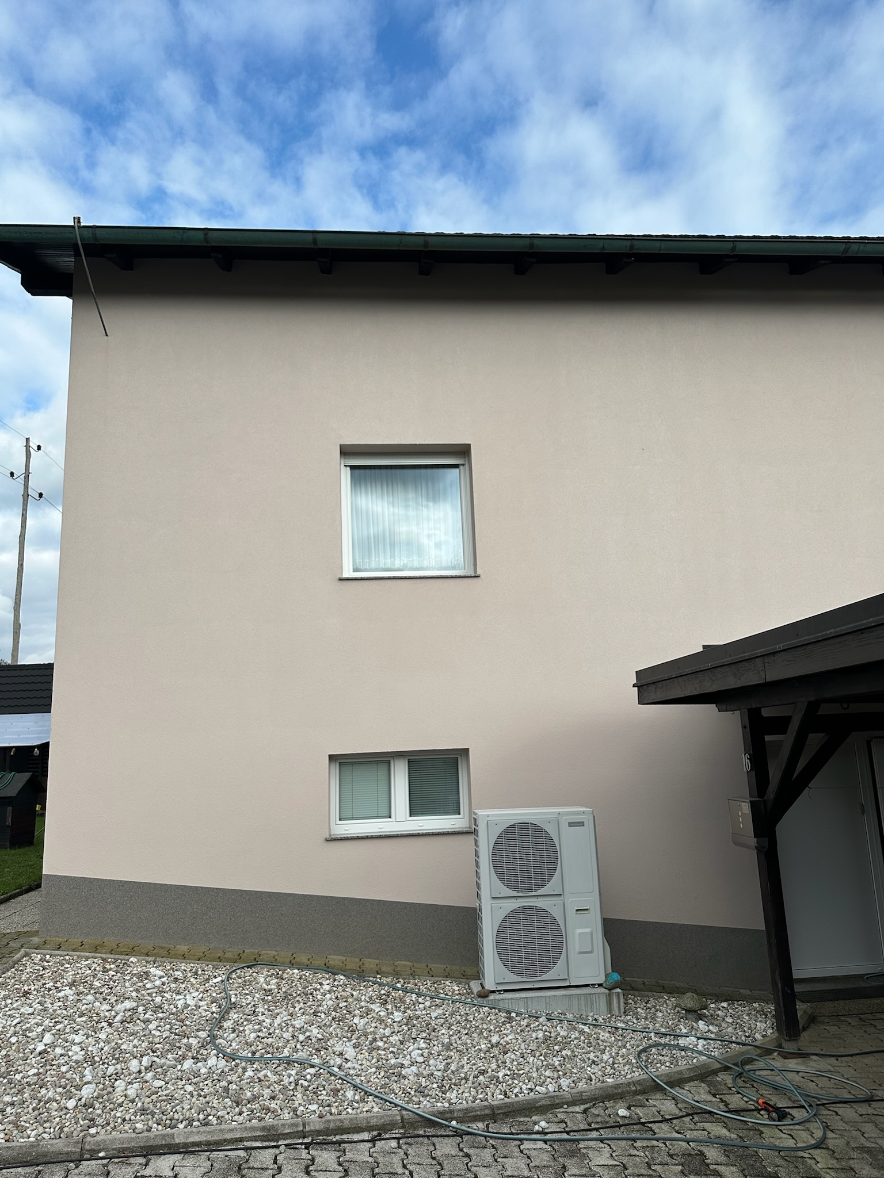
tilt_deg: +11.6
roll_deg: +2.9
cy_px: 589
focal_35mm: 24
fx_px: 817
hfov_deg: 56.8
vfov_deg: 71.6
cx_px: 442
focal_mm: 6.86
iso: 80
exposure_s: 1/3472
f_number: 1.78
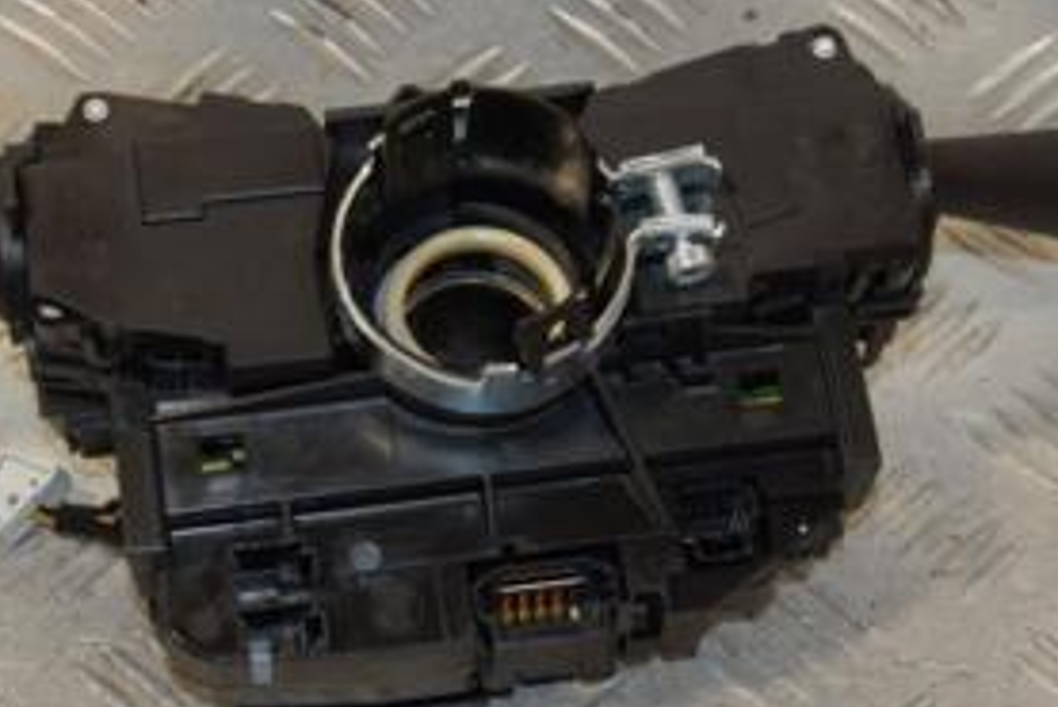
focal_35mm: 130
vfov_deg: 10.6
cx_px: 523
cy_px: 260
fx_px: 3822
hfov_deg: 15.8
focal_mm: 40
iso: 800
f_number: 5.6
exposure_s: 1/200
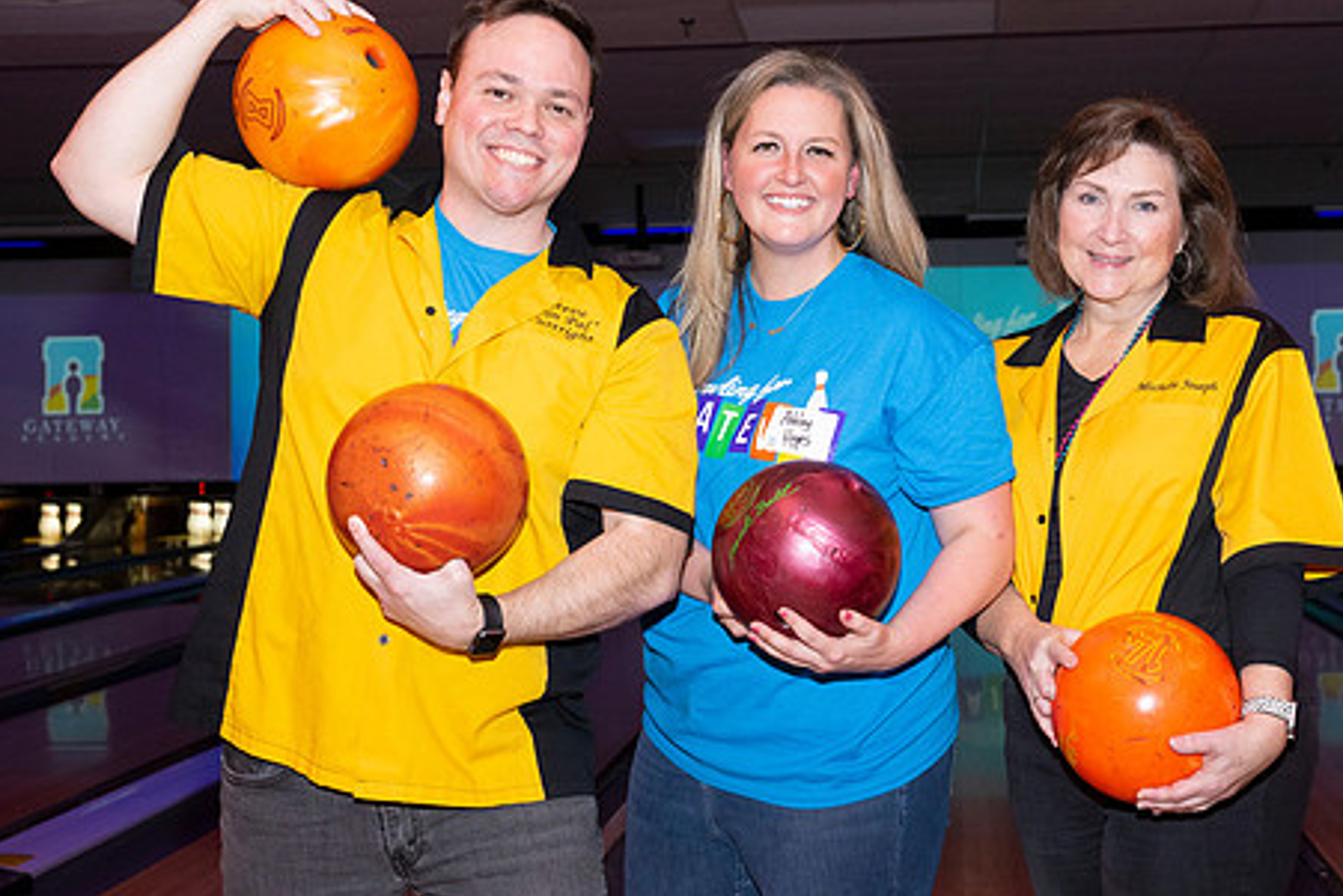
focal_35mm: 54
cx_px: 804
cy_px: 380
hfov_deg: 36.7
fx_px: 2015
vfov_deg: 25.1
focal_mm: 42
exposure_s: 1/60
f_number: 5.6
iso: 1600
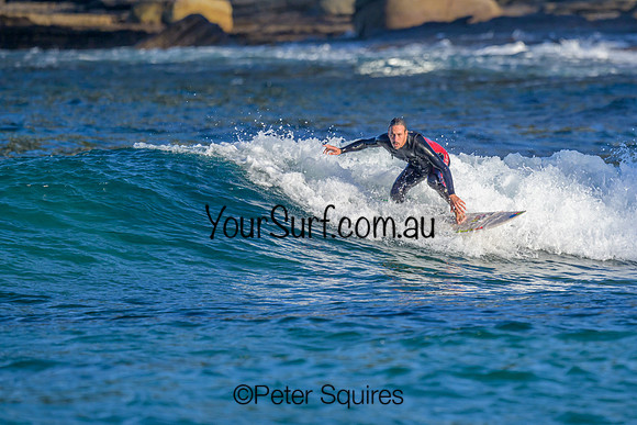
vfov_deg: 1.3
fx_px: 19416
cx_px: 426
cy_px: 157
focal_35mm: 1097
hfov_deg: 1.9
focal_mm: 800
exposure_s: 1/2000
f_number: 6.3
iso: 500
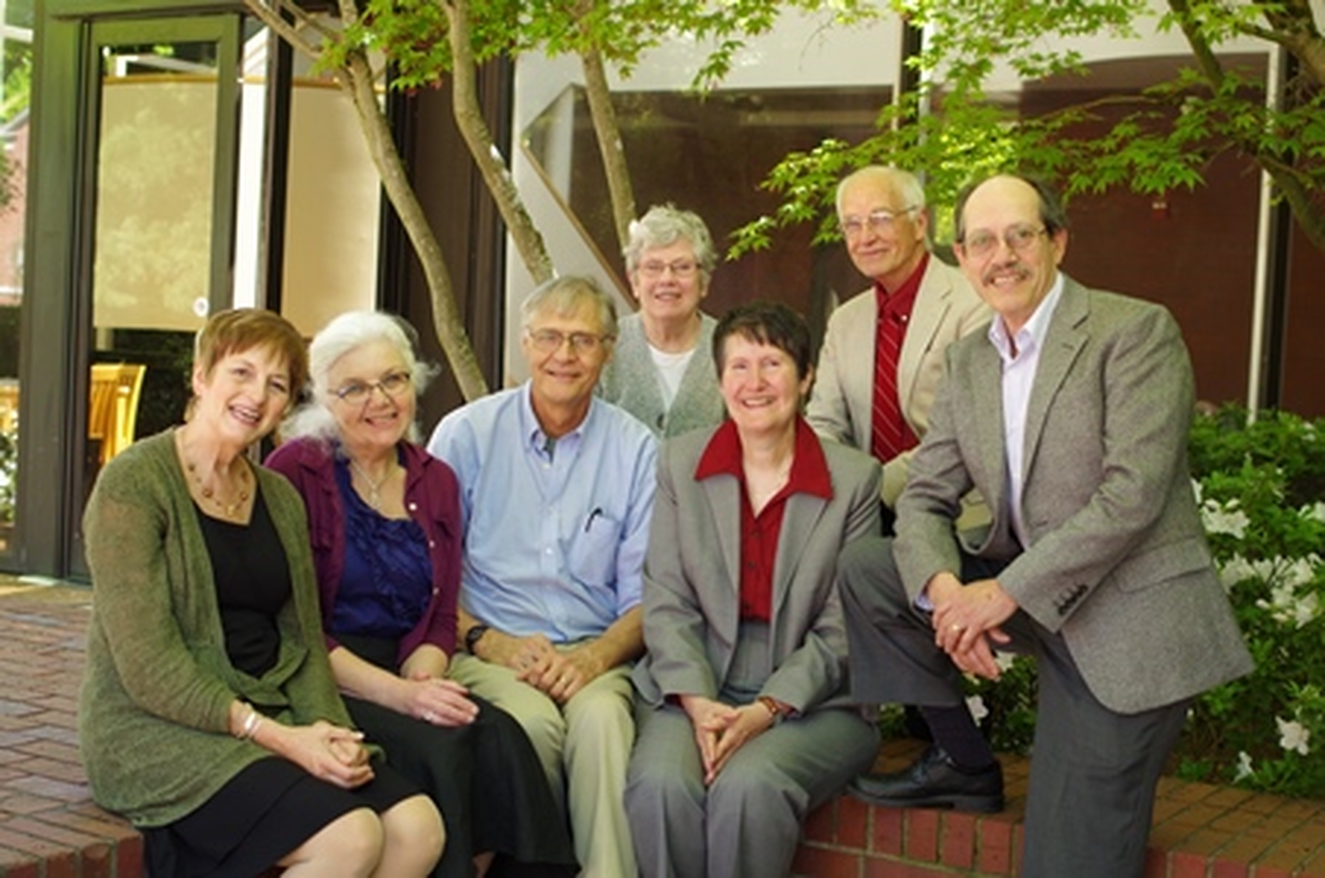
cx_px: 662
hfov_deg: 38.3
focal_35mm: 52
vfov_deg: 25.9
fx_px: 1910
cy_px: 439
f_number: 3.5
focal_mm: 35
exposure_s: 1/125
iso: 400
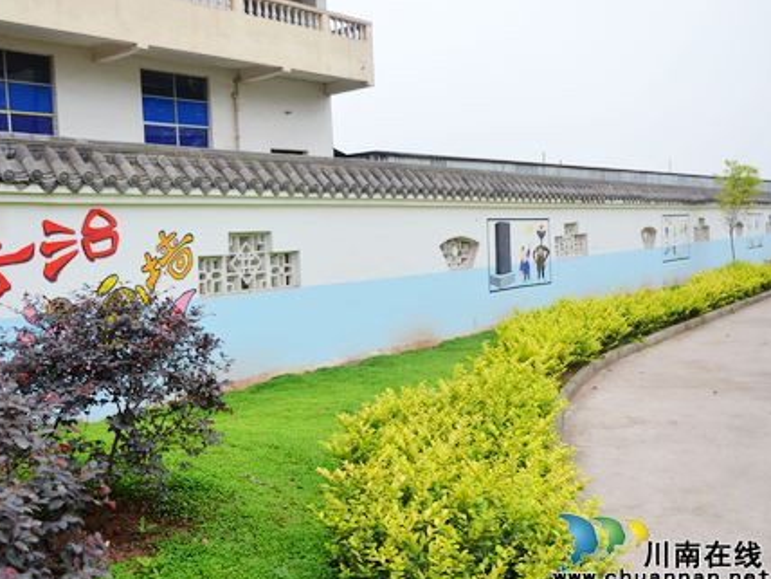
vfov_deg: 38.7
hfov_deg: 50.0
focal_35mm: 37
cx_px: 335
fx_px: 824
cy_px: 295
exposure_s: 1/125
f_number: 5.6
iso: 360
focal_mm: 22
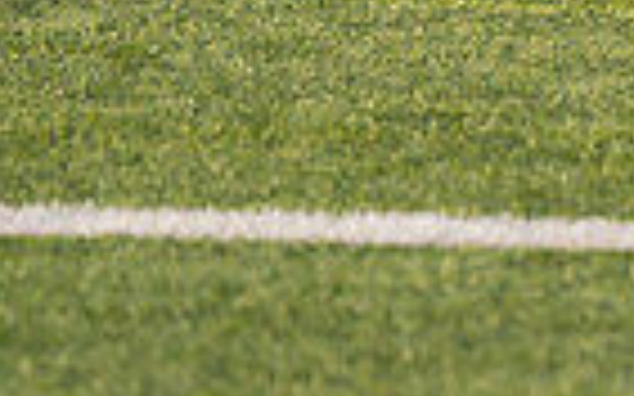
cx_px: 1204
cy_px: -407
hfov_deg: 3.3
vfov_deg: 2.1
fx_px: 10864
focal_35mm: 629
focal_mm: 127
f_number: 2.8
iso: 250
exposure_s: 1/4000
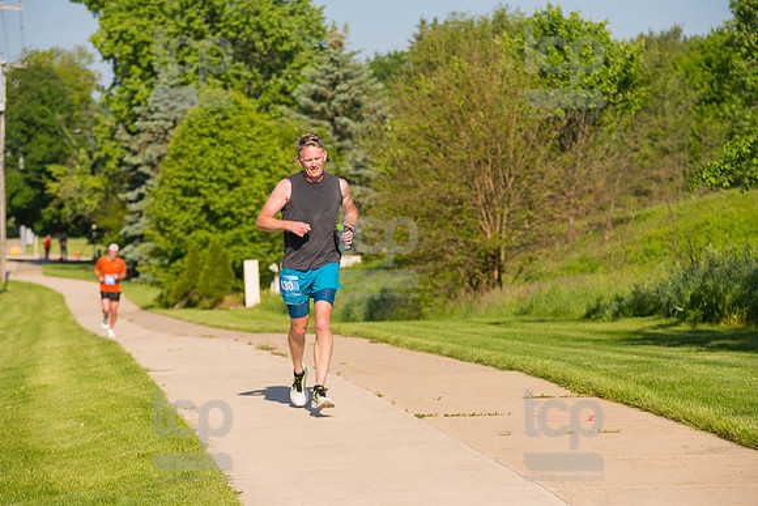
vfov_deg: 10.6
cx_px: 379
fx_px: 2738
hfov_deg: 15.8
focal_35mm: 130
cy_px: 253
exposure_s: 1/2000
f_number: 5.6
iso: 400
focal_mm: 130
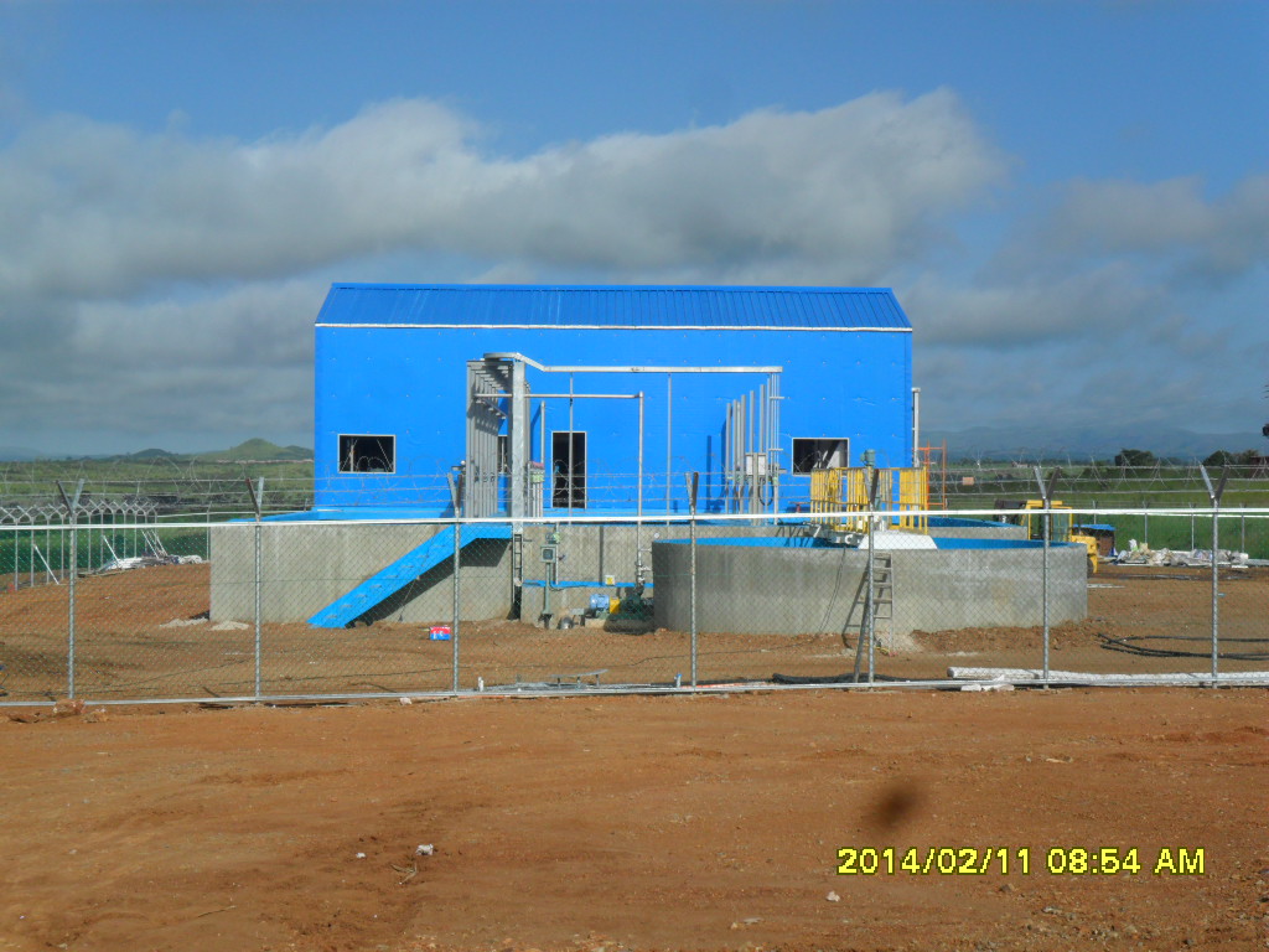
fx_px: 2310
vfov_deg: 23.3
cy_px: 476
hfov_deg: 30.7
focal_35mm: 63
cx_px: 634
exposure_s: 1/1000
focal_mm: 11.2
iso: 100
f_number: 5.6
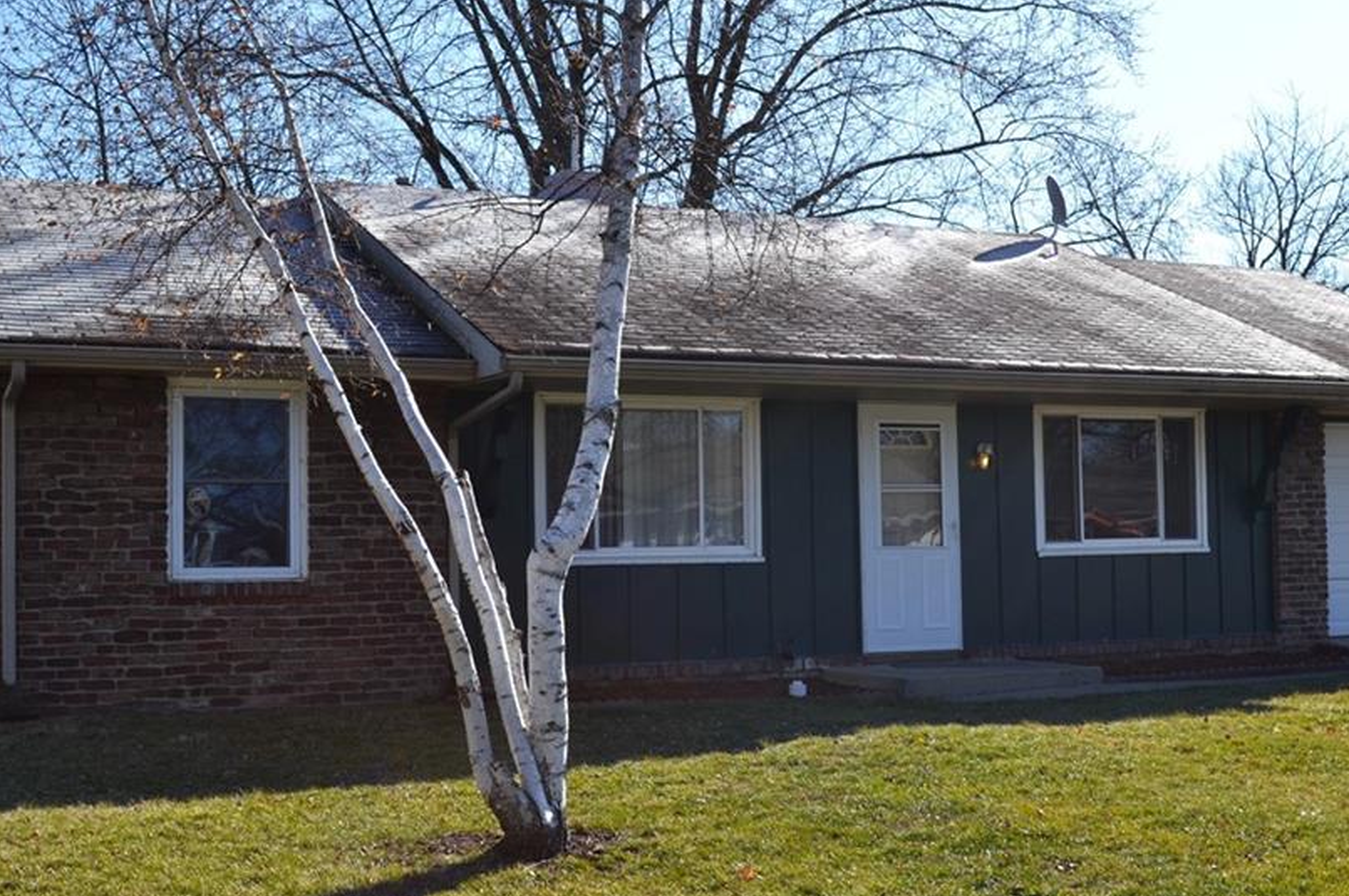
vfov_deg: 31.8
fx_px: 1572
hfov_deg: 46.4
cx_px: 736
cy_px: 379
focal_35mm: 42
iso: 100
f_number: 7.1
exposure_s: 1/200
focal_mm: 22
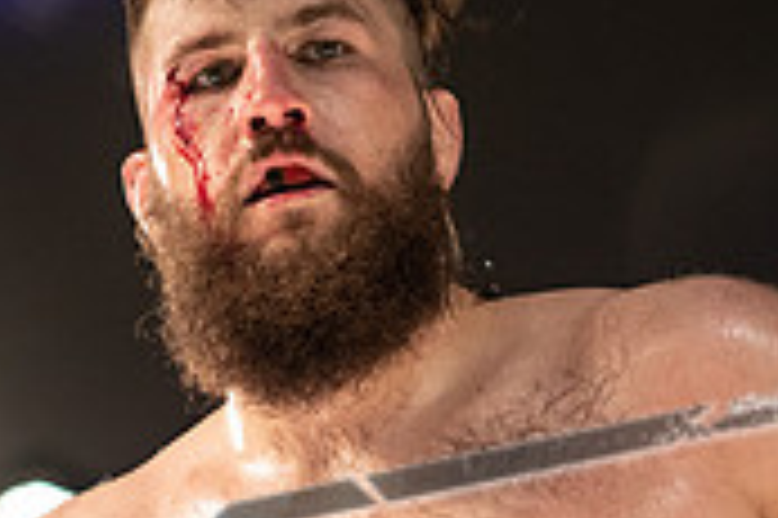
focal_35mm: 235
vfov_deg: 5.8
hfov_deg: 8.8
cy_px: 579
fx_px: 5074
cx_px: 216
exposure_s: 1/1000
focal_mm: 70
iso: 400
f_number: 2.8
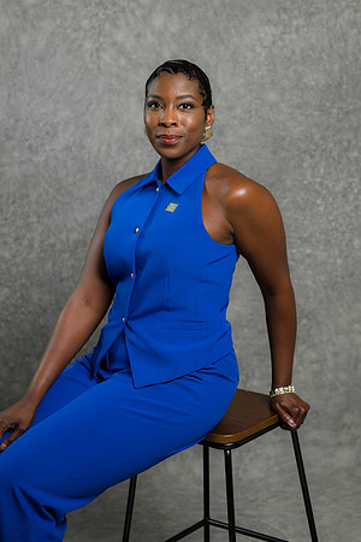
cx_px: 180
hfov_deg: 16.1
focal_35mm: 85
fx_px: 1278
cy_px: 271
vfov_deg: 23.9
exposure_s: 1/200
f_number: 5
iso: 125
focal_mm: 85
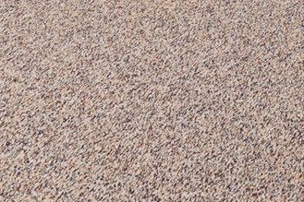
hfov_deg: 15.9
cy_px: -422
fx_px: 836
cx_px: 620
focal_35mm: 99
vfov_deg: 10.0
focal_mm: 16
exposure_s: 13
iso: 200
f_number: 9
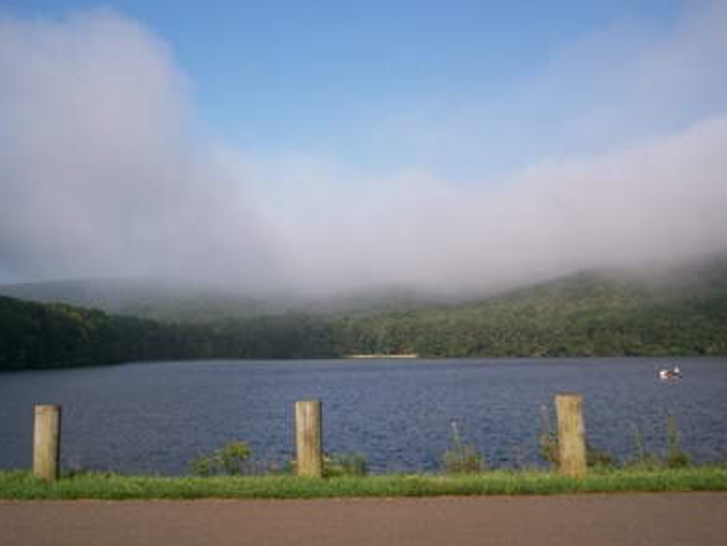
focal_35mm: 44
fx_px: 924
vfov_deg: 32.8
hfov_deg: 42.9
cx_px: 327
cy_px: 231
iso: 100
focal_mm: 5.9
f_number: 4.5
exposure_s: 1/726
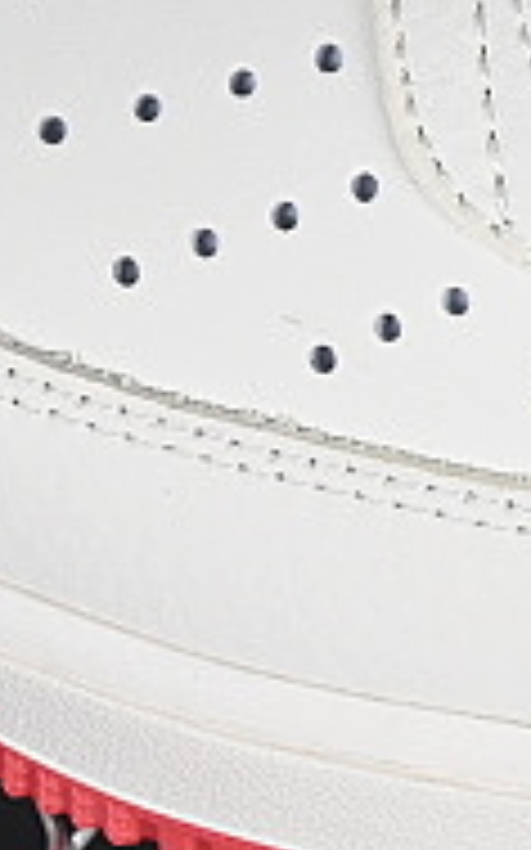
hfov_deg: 3.0
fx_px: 10103
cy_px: -337
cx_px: 1436
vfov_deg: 4.8
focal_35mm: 436
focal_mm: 50
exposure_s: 1/80
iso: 160
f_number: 7.1
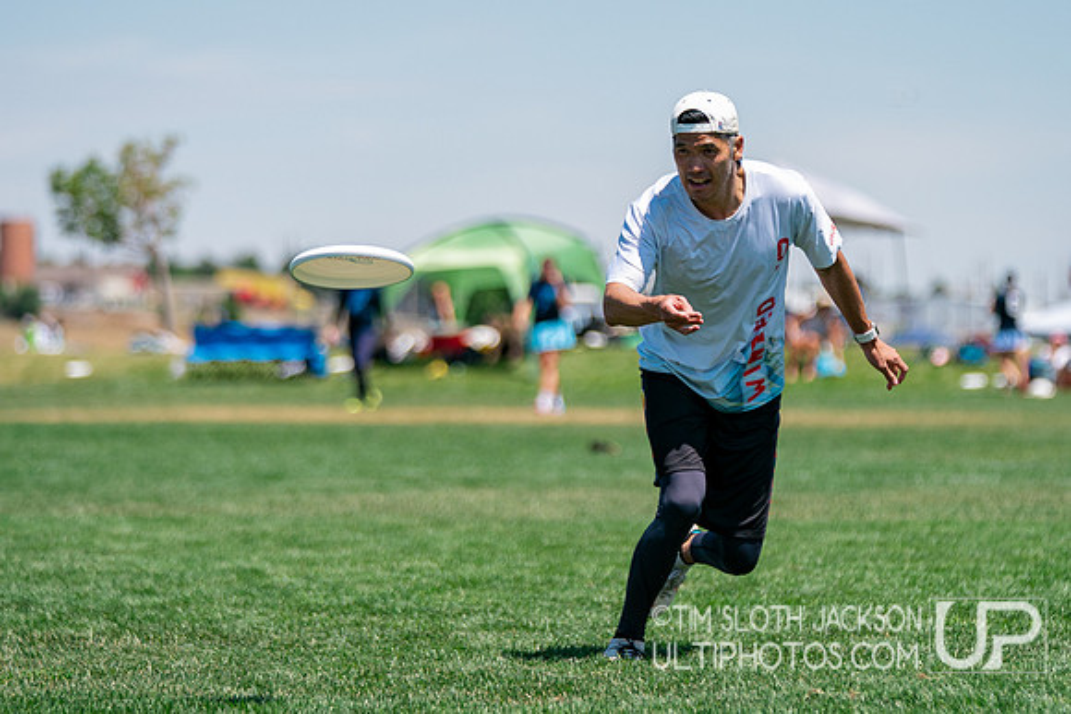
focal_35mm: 240
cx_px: 633
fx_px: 7140
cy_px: 370
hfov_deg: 8.6
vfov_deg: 5.7
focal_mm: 143
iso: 320
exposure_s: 1/6400
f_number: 2.8
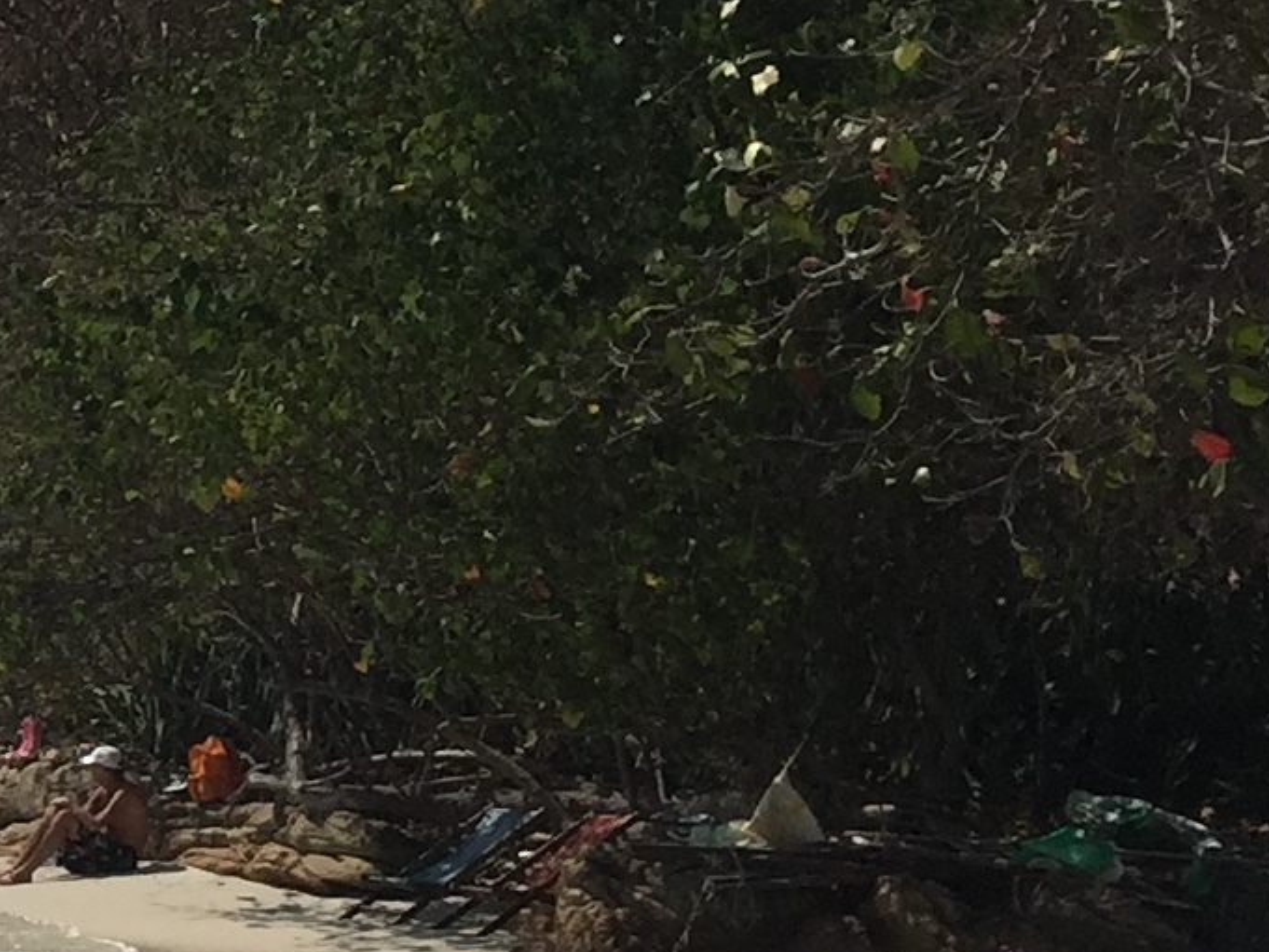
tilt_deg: +1.2
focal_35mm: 139
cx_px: -1196
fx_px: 5097
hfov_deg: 12.6
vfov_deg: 10.7
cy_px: 548
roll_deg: -2.0
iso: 32
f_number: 2.2
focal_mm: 4.15
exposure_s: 1/5650
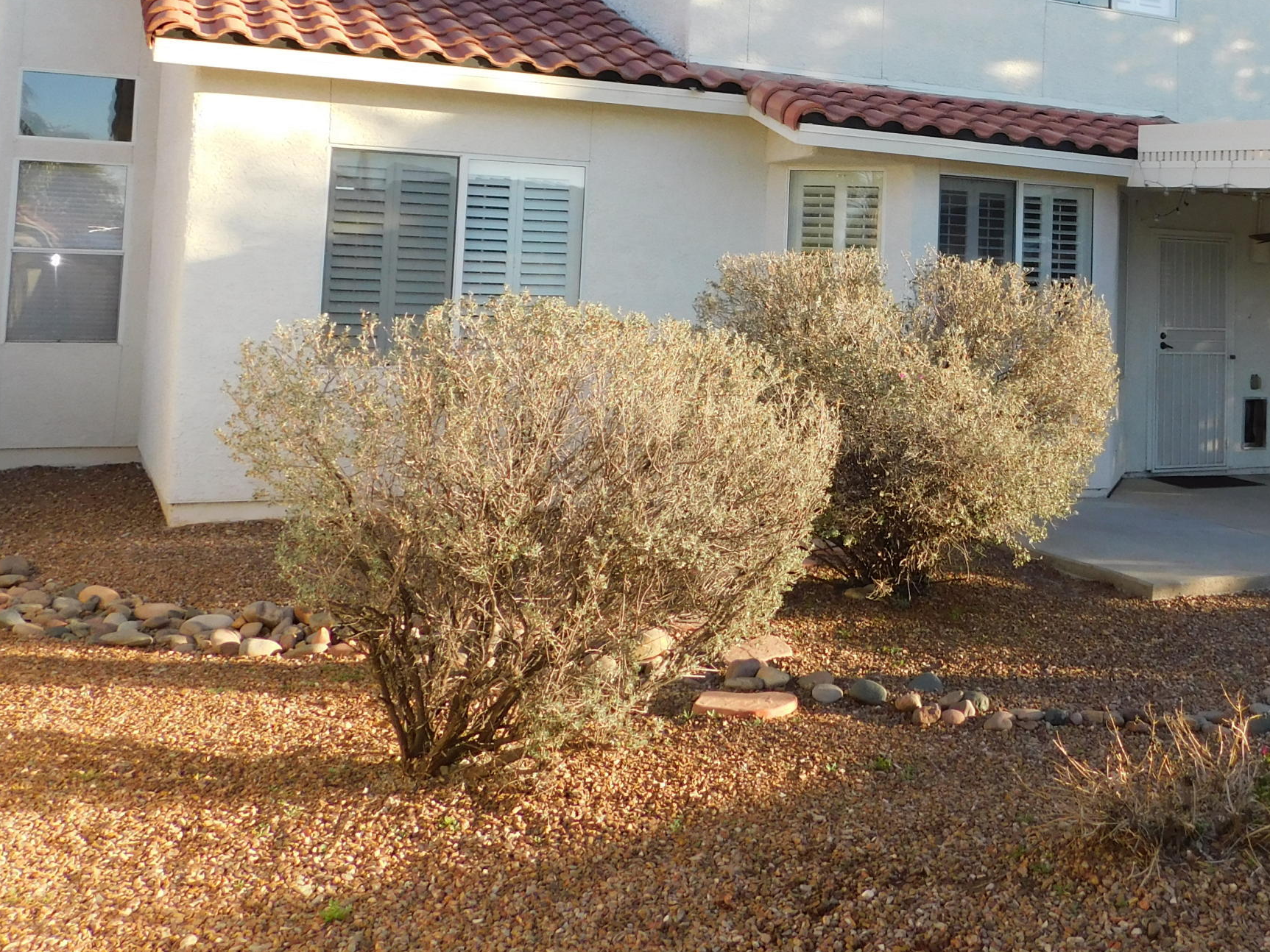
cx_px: 862
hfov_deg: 46.0
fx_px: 1468
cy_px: 165
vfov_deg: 34.6
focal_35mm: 40
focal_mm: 4
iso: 125
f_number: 3
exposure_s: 1/400
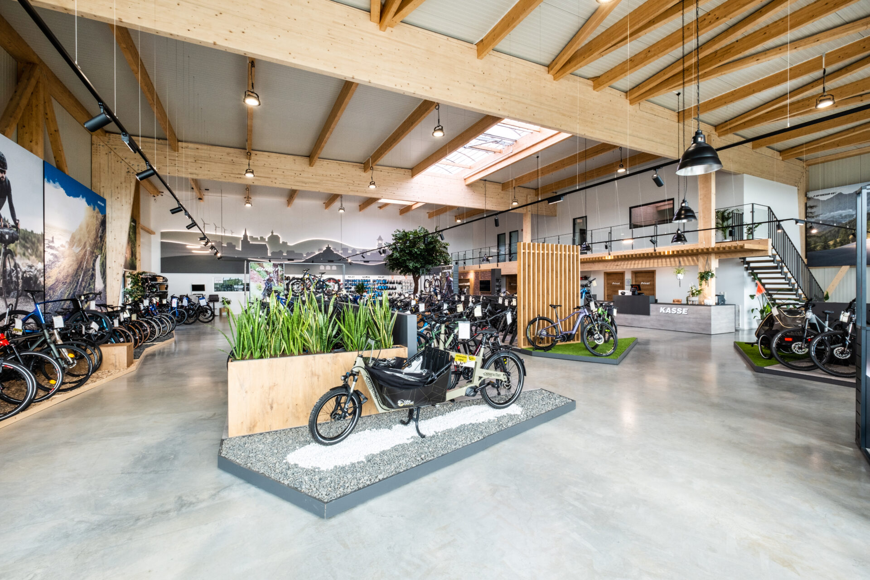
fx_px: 362
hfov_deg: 100.4
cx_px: 435
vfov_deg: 77.3
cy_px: 290
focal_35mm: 15
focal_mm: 10
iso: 200
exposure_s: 1/10
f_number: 11
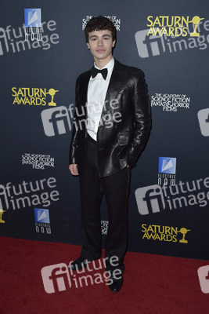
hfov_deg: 37.9
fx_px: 305
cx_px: 104
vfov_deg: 54.4
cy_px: 157
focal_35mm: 35
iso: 250
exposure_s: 1/250
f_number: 6.3
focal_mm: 35
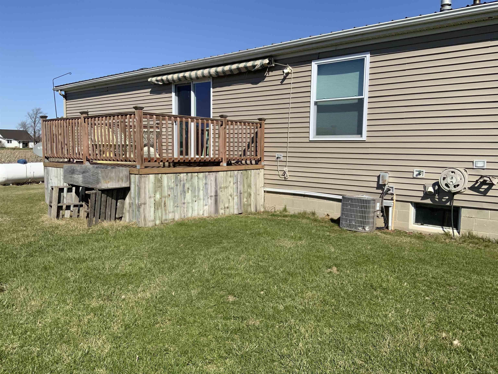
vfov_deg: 48.2
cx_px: 249
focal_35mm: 29
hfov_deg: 61.7
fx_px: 417
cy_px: 187
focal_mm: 3
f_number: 1.8
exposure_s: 1/3125
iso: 20
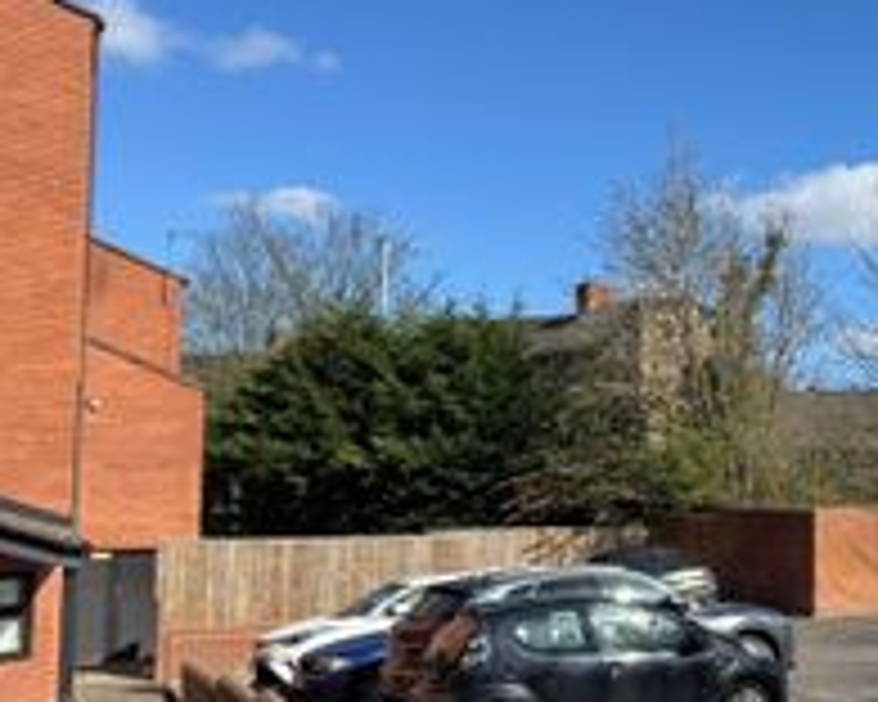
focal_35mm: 48
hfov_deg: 35.1
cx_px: 883
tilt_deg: +2.6
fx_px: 1247
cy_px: 418
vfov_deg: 31.4
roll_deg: +0.1
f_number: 1.78
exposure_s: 1/3597
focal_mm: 6.76
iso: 80
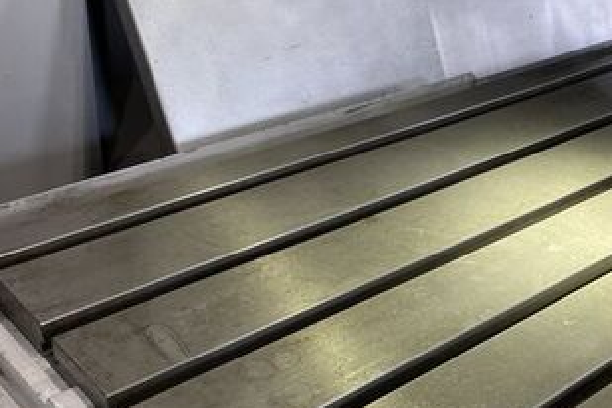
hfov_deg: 34.1
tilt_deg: -34.2
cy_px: 277
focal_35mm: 56
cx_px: 523
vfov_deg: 24.1
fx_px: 952
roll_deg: -10.9
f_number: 1.8
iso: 125
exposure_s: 1/120
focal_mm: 4.25
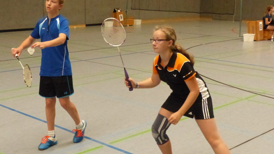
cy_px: 69
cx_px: 122
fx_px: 414
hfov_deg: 36.6
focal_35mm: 57
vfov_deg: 21.1
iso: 1600
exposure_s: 1/250
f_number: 4
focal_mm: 7.4
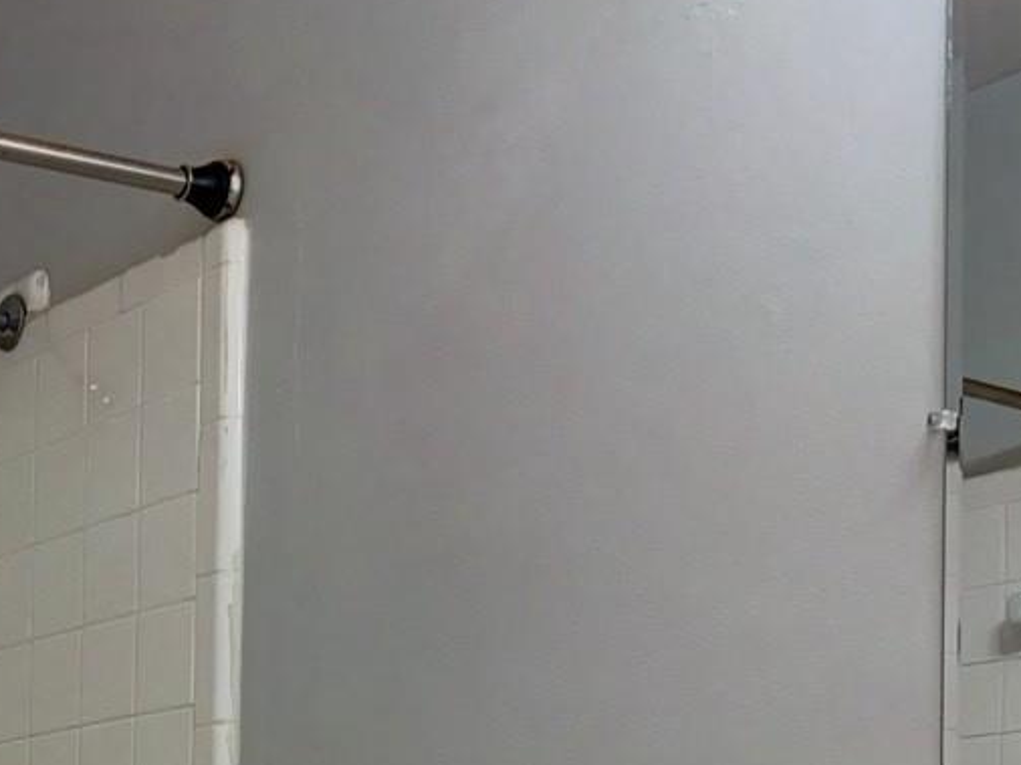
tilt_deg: +1.3
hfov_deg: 23.8
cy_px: 973
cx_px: 34
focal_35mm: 79
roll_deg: -0.9
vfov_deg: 17.6
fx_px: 2329
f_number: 1.5
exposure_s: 1/120
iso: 100
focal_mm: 5.7
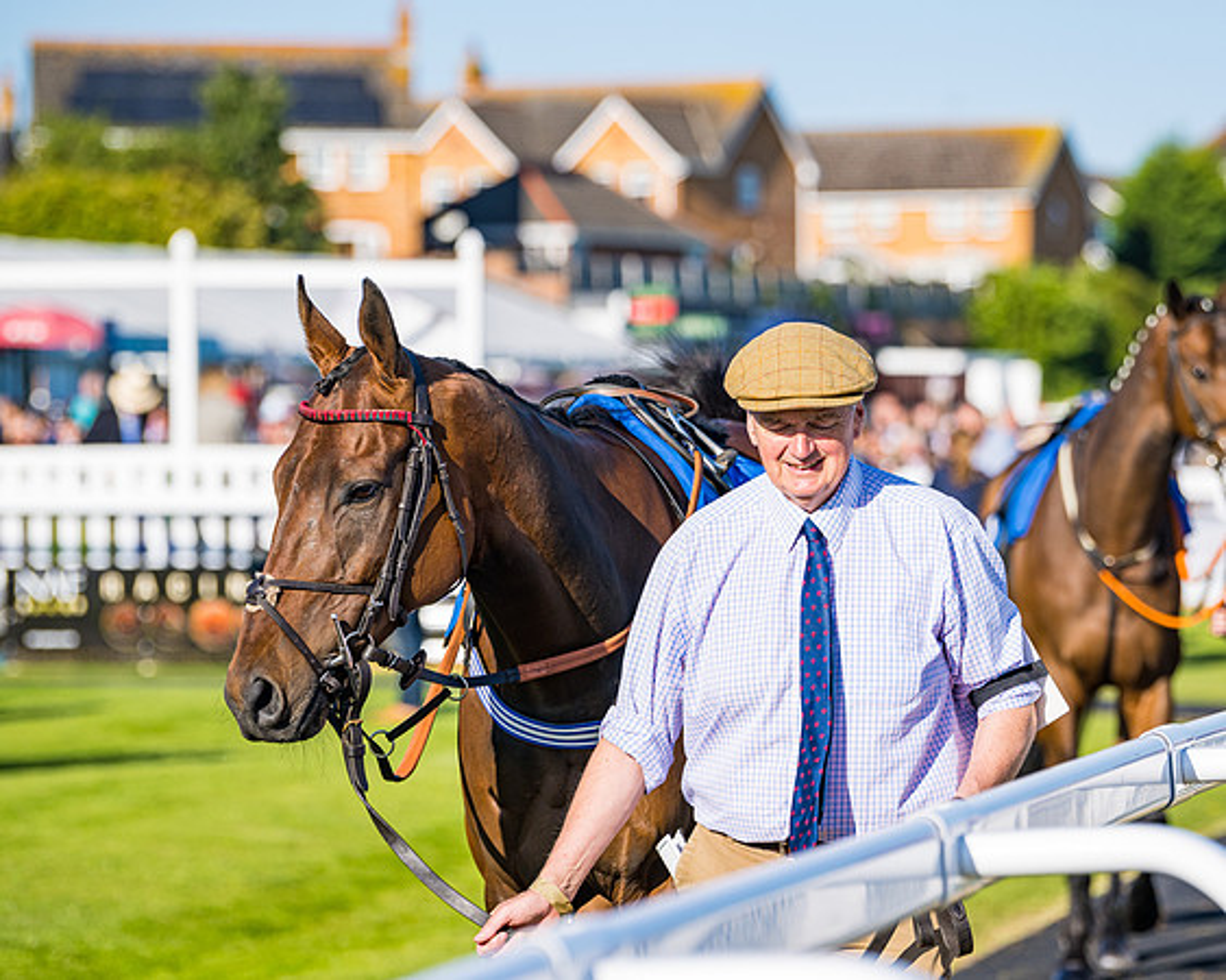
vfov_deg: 8.7
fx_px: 6405
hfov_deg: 10.9
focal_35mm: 177
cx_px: 762
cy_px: 536
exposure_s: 1/2000
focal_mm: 140
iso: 200
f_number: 4
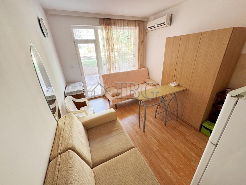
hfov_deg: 102.1
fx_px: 99
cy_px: 92
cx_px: 123
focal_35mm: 14
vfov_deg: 85.7
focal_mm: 2.22
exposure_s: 1/99
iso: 200
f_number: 2.2
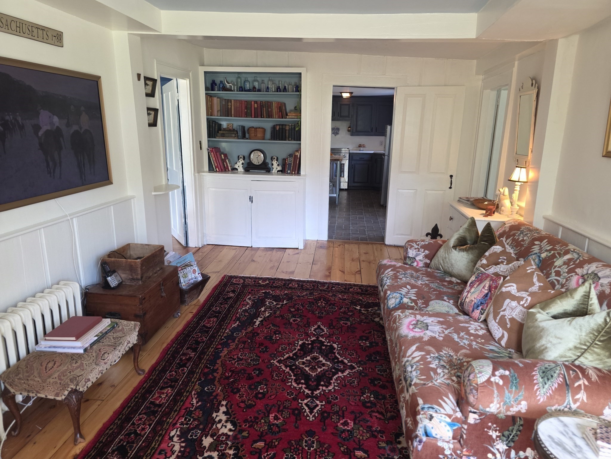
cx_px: 306
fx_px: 406
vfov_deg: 58.9
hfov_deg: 73.9
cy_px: 230
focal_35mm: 23
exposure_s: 1/120
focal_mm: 6.3
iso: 320
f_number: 1.7
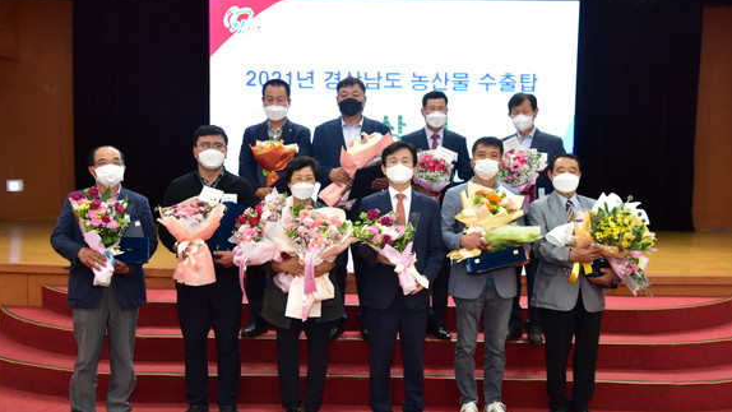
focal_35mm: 37
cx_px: 366
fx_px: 718
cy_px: 218
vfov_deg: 32.0
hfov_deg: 54.0
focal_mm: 35
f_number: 4
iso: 6400
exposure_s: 1/250
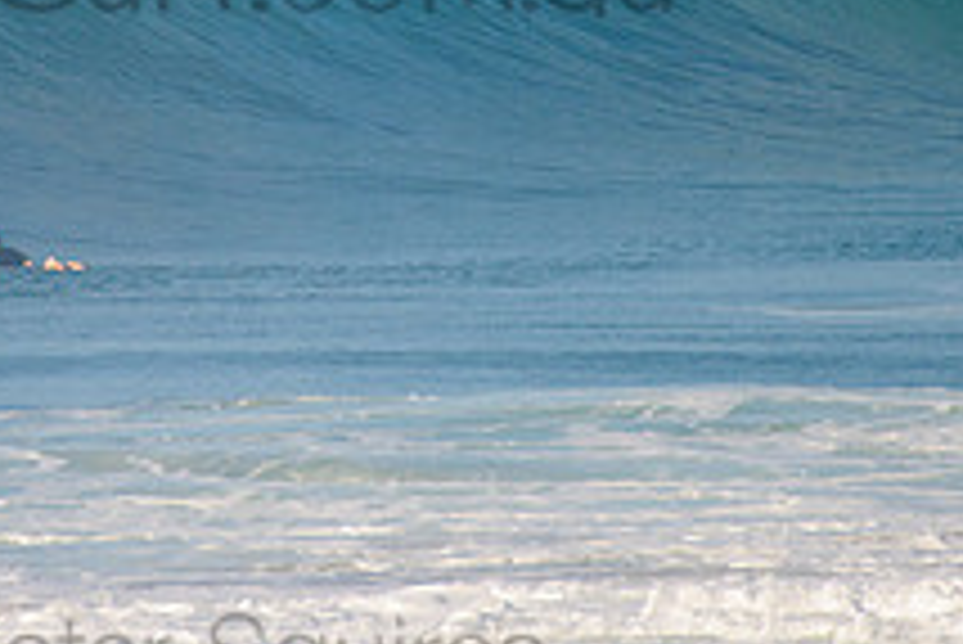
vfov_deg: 1.0
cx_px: 198
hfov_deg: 1.5
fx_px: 36269
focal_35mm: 1355
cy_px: -92
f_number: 5.6
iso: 180
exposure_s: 1/1600
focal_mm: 500
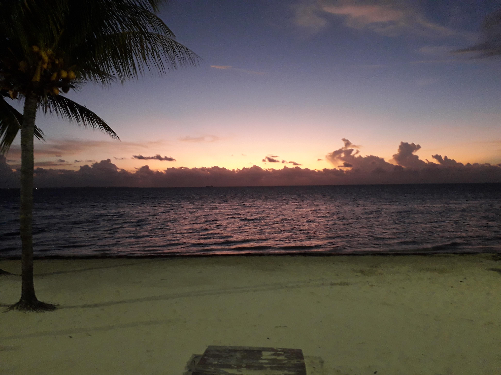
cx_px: 250
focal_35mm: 27
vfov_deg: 51.4
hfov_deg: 65.3
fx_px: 391
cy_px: 188
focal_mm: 3.6
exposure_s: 1/24
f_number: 1.9
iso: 200
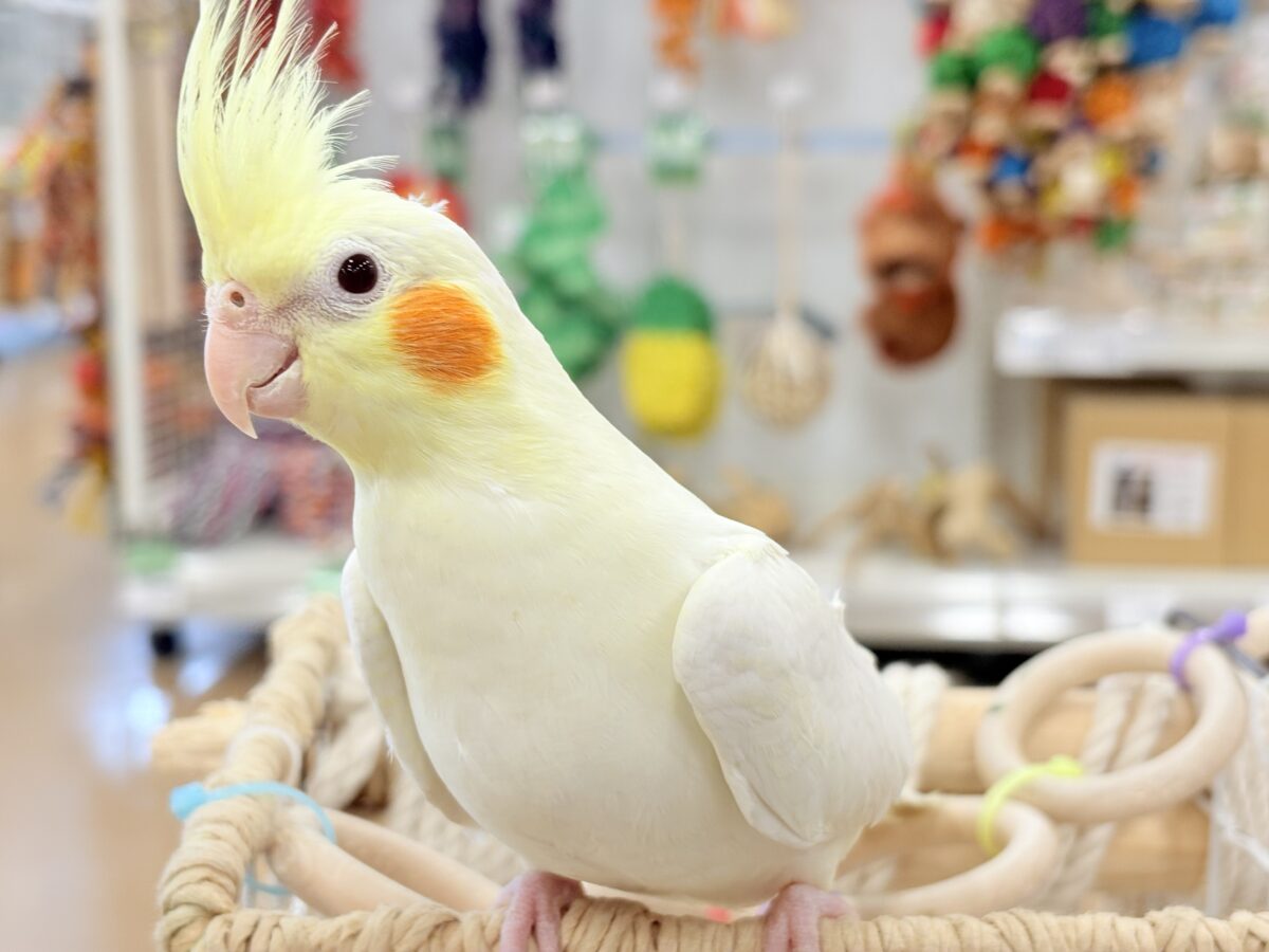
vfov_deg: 28.0
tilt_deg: -9.4
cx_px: 634
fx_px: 1906
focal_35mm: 52
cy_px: 476
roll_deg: +1.3
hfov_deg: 36.8
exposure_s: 1/100
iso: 80
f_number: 1.6
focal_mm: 5.96
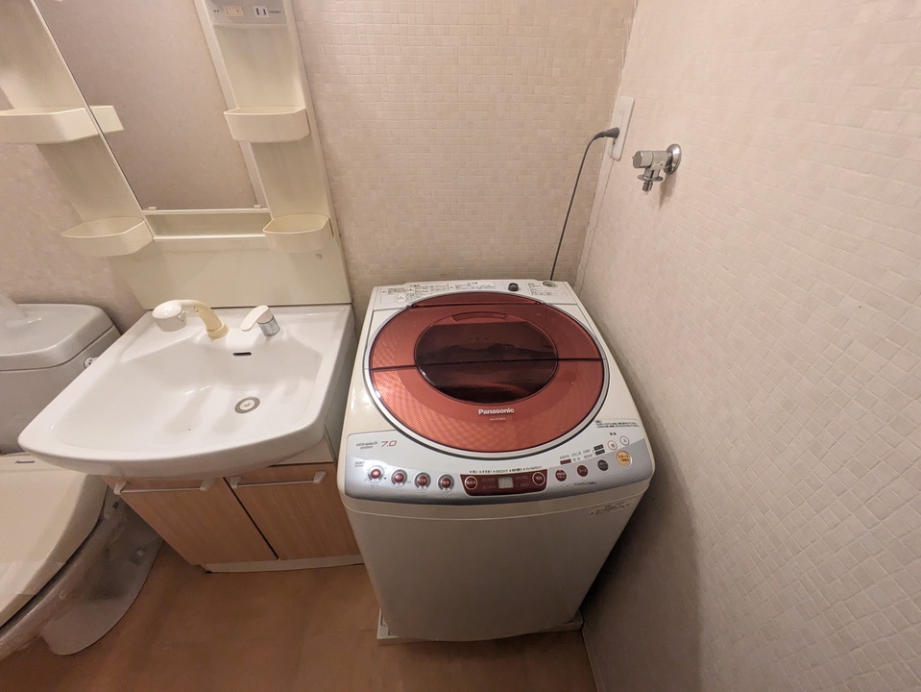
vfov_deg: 85.7
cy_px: 346
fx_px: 373
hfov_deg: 102.0
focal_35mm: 14
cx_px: 460
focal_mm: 1.83
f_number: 2.2
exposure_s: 1/120
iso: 679
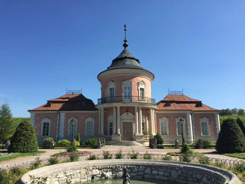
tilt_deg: +11.6
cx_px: 122
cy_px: 92
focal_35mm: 29
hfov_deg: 61.7
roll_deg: -0.7
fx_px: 205
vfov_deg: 48.2
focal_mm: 4.15
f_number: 2.2
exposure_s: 1/1582
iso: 32
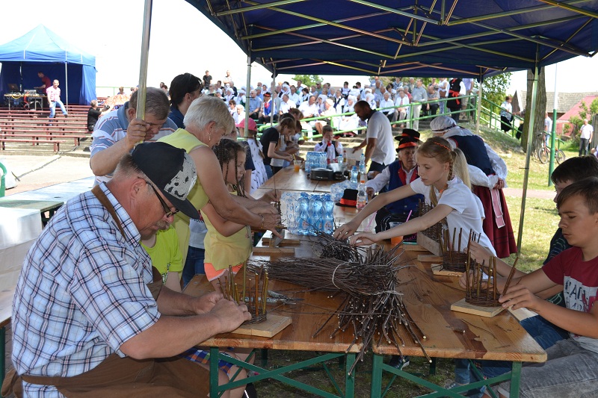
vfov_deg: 31.9
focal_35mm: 42
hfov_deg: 46.4
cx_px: 299
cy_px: 199
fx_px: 697
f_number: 4.5
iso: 125
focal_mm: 28
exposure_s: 1/125
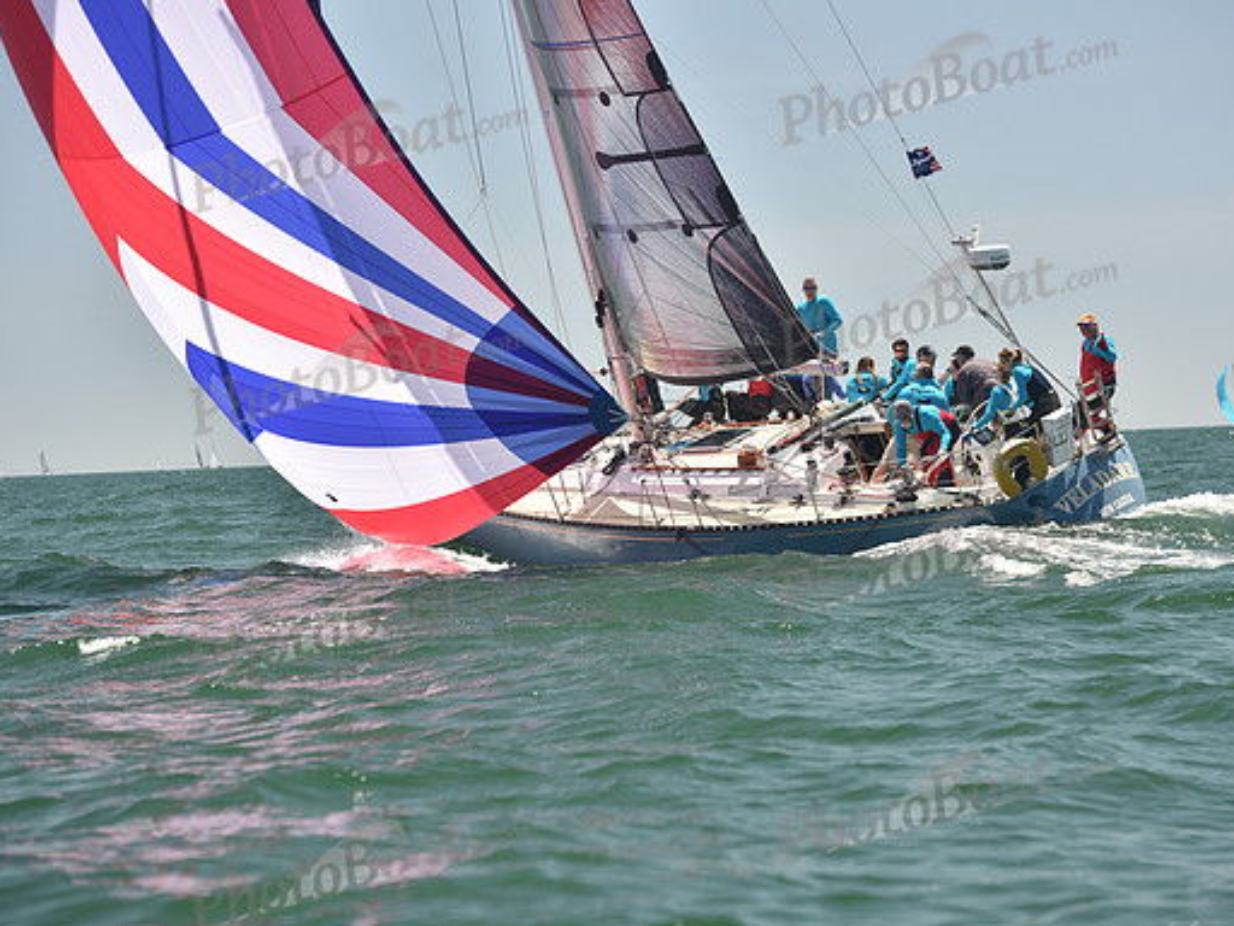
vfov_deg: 12.1
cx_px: 656
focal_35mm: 122
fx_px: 4349
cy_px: 464
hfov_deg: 16.1
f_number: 4.5
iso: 250
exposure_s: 1/800
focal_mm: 112
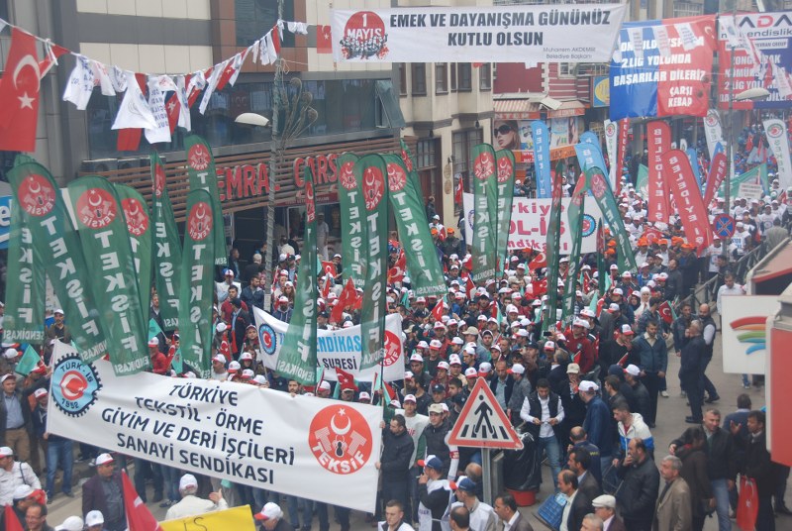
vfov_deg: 21.6
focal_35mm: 63
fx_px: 1388
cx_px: 396
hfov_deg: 31.8
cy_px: 266
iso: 160
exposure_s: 1/125
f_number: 5.6
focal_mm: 42
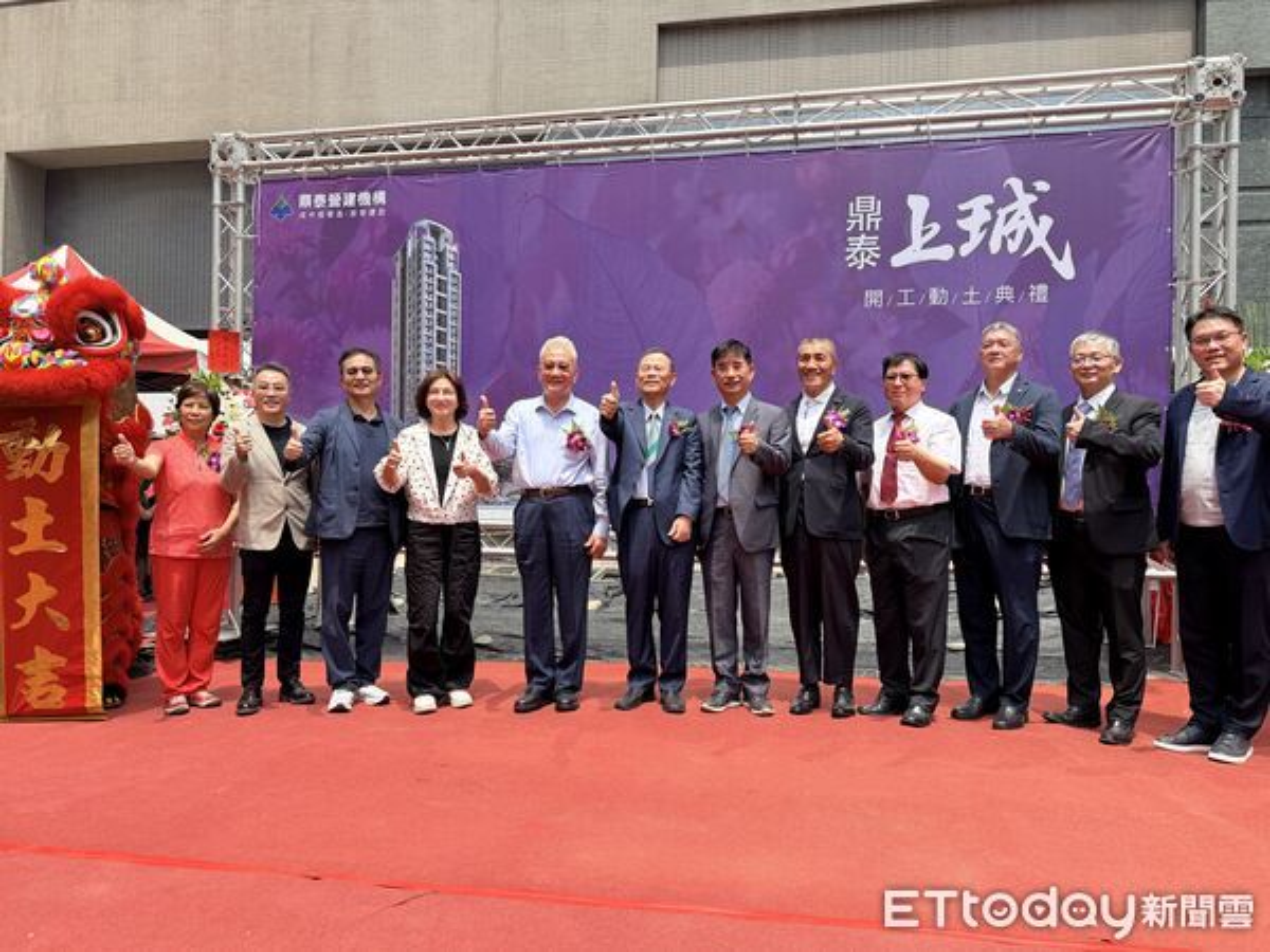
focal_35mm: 24
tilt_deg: -0.5
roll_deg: -1.4
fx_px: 881
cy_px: 476
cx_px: 635
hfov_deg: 71.6
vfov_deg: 56.8
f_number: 1.78
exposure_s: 1/1618
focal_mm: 6.76
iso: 80
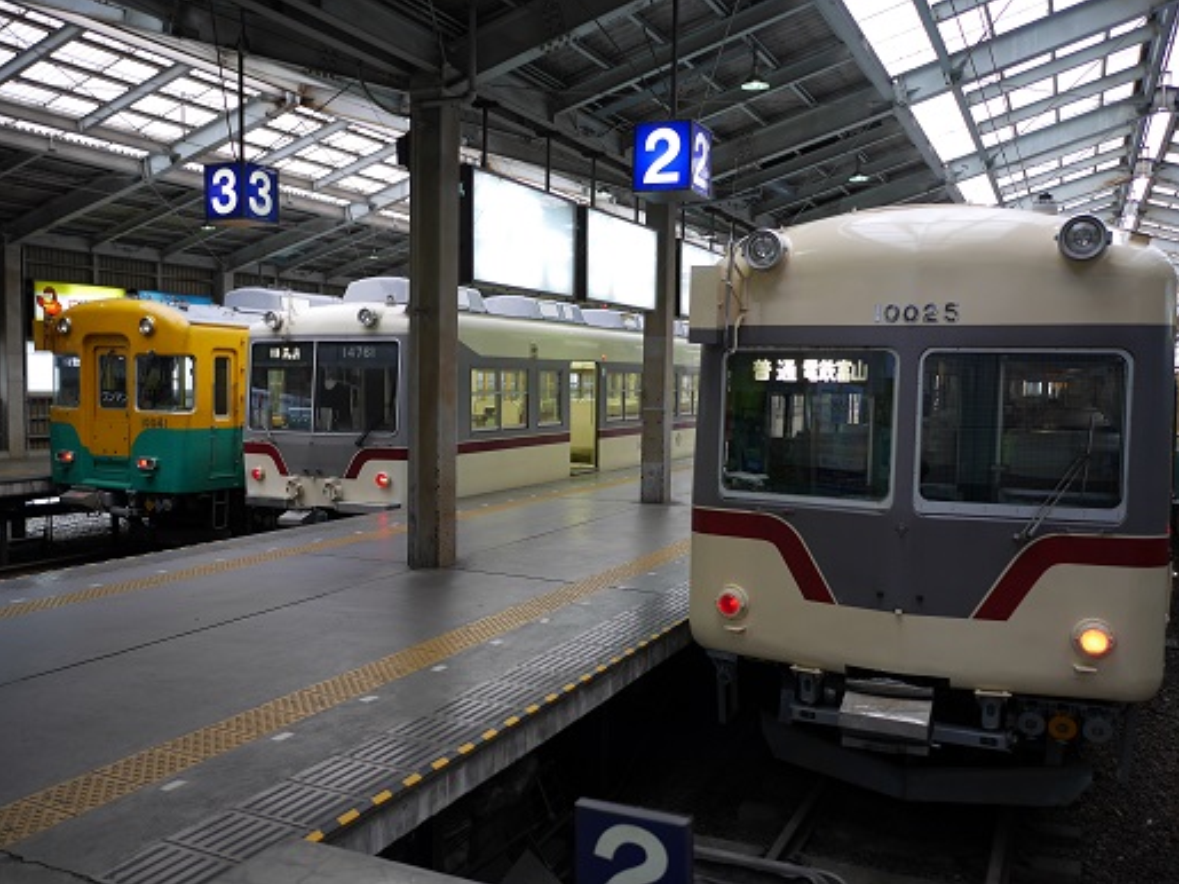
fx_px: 1056
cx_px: 602
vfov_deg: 45.4
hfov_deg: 58.4
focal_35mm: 31
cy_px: 447
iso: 200
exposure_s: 1/100
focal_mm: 15
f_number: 1.7
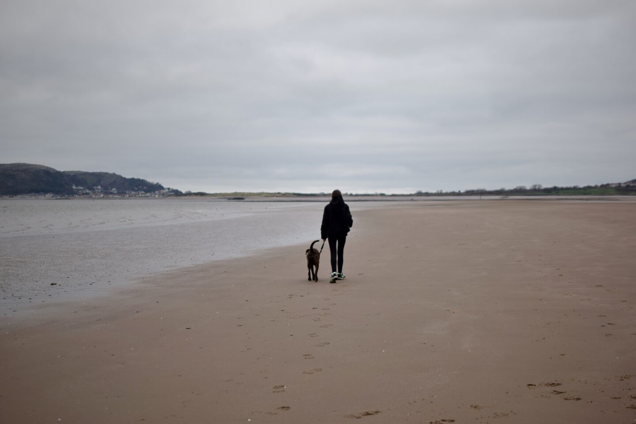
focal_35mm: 52
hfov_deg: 37.9
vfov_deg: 25.8
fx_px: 927
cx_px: 318
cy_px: 212
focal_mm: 35
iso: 100
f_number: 1.8
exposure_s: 1/640
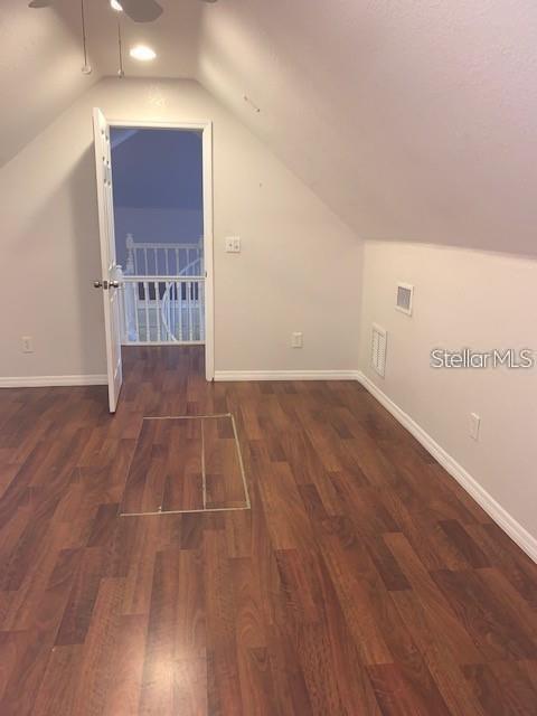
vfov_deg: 67.3
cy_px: 358
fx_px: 538
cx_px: 268
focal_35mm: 26
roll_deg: -0.1
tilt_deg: -13.4
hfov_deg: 53.1
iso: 50
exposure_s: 1/15
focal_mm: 4.25
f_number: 1.8
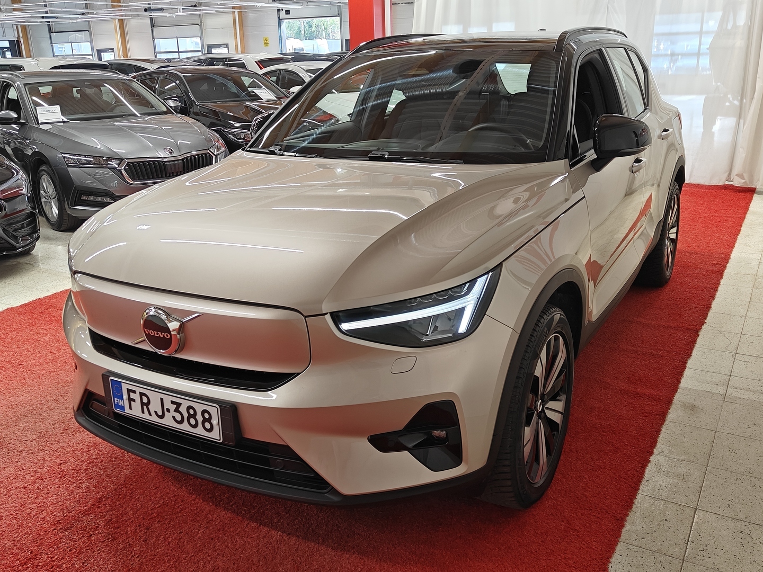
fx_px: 705
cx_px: 382
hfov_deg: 56.8
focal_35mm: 32
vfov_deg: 44.2
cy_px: 286
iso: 64
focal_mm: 5.59
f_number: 1.8
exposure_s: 1/76
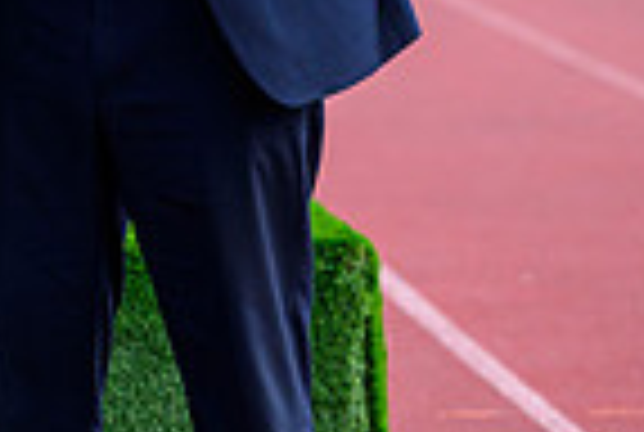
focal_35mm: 506
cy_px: -362
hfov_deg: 4.0
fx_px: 9071
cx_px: -446
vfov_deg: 2.7
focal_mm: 125
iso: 500
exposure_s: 1/2000
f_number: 3.5
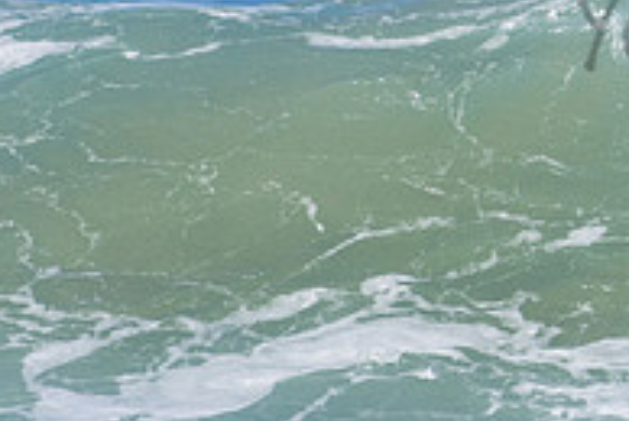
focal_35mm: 2238
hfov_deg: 0.9
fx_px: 39162
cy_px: -8
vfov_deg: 0.6
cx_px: 905
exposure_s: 1/2000
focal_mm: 500
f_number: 5.6
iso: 220
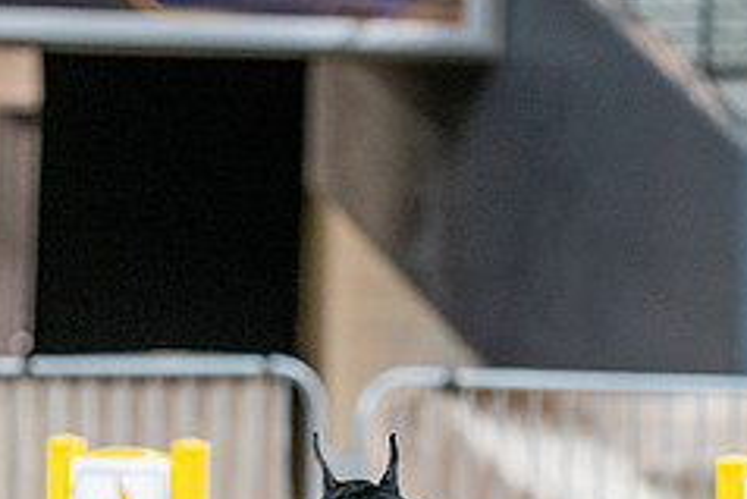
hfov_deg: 4.2
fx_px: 10132
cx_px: 248
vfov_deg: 2.8
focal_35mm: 488
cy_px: 494
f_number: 2.8
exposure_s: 1/250
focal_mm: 200
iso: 6400
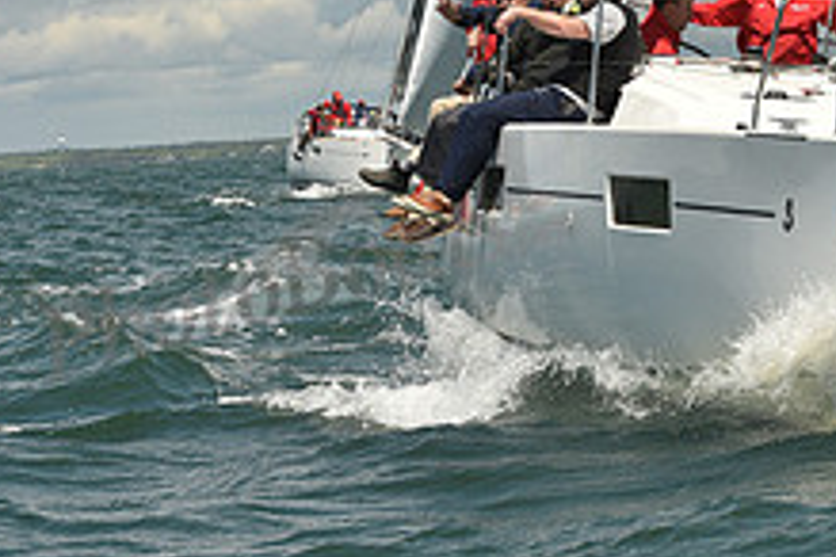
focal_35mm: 238
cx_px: 779
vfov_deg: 5.8
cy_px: 29
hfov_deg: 8.6
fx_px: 5526
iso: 320
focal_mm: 90
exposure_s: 1/800
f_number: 13
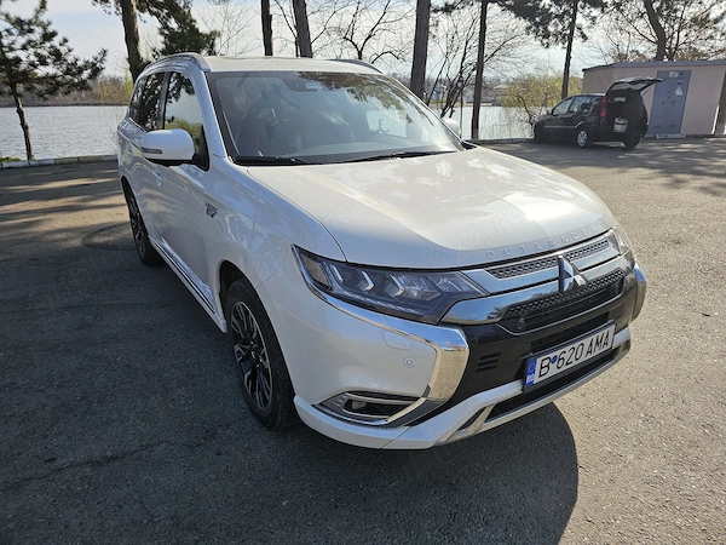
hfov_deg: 73.9
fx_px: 482
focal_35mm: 23
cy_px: 272
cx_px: 363
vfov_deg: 58.9
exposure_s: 1/1202
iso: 20
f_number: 1.7
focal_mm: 6.3
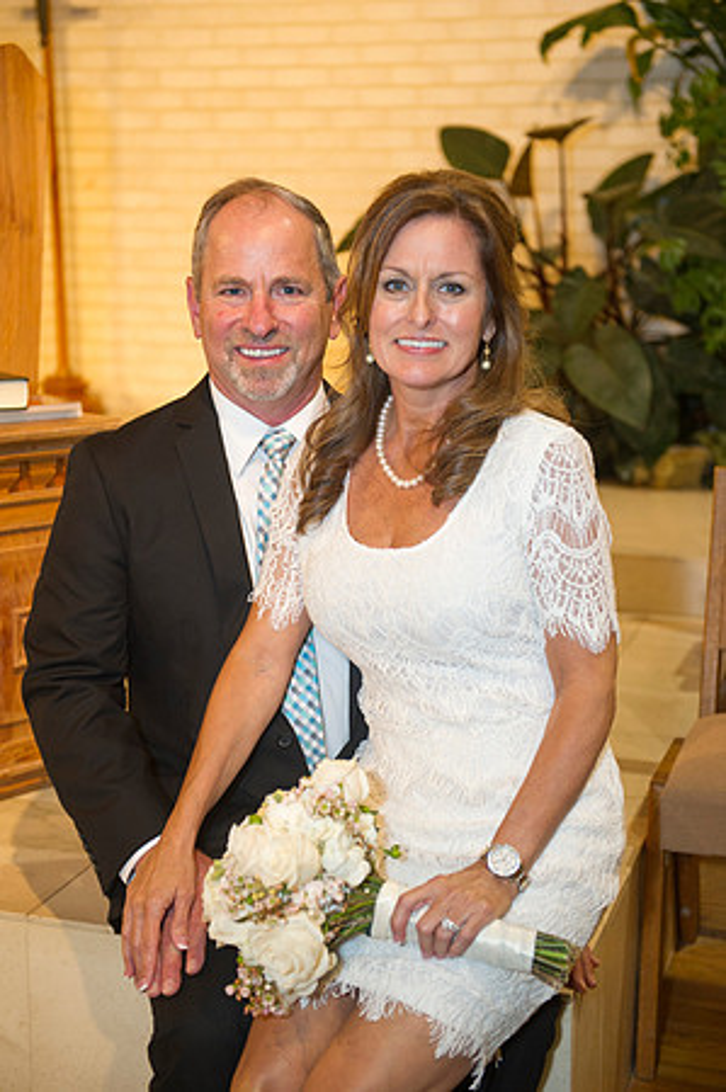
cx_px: 363
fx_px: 1698
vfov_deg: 35.7
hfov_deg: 24.1
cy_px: 546
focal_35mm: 56
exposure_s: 1/125
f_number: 3.2
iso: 1250
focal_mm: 56
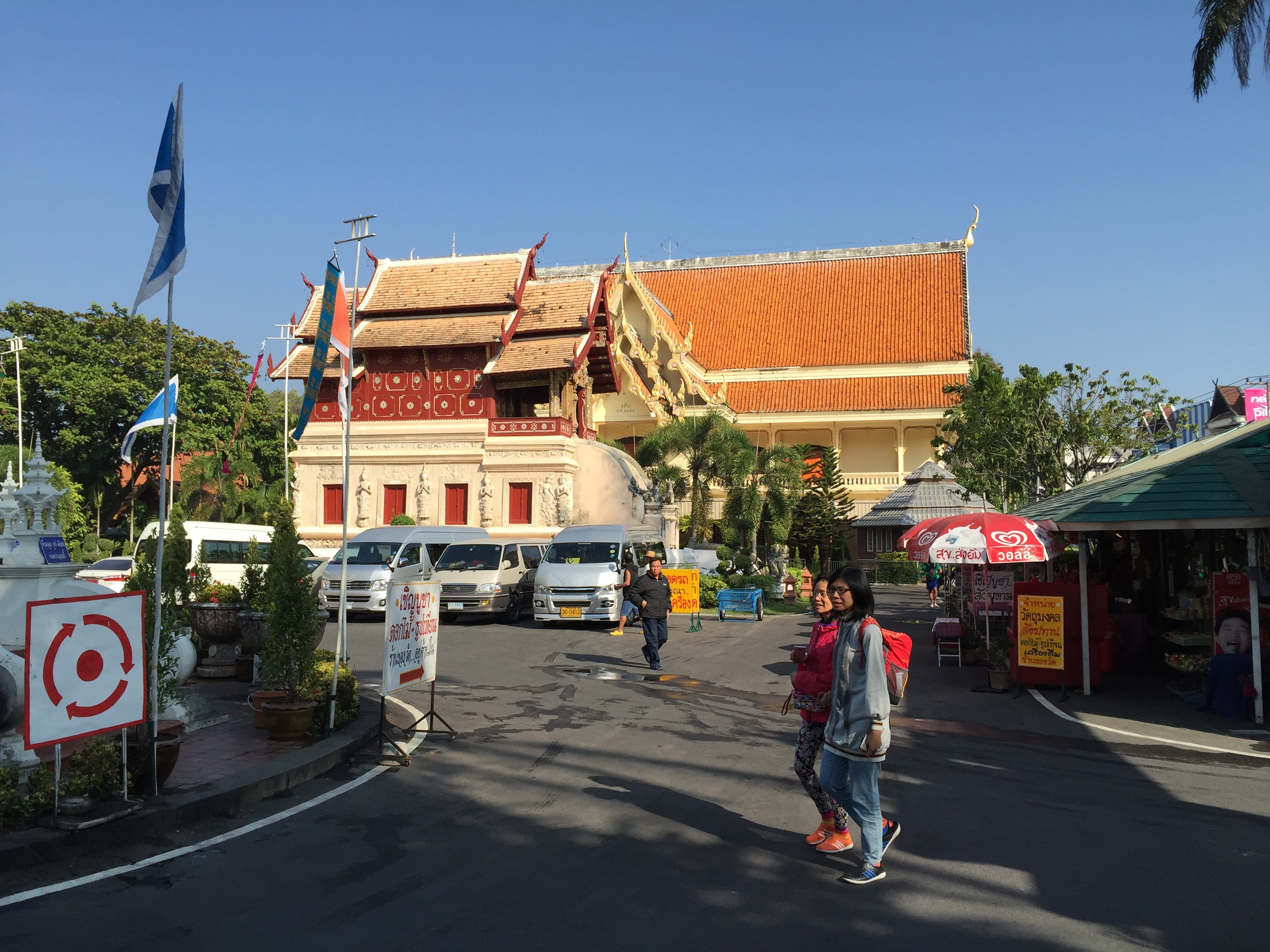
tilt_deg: +4.1
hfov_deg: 61.7
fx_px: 1064
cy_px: 476
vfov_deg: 48.2
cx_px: 635
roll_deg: -0.5
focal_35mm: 29
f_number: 2.2
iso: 32
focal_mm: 4.15
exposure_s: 1/1647
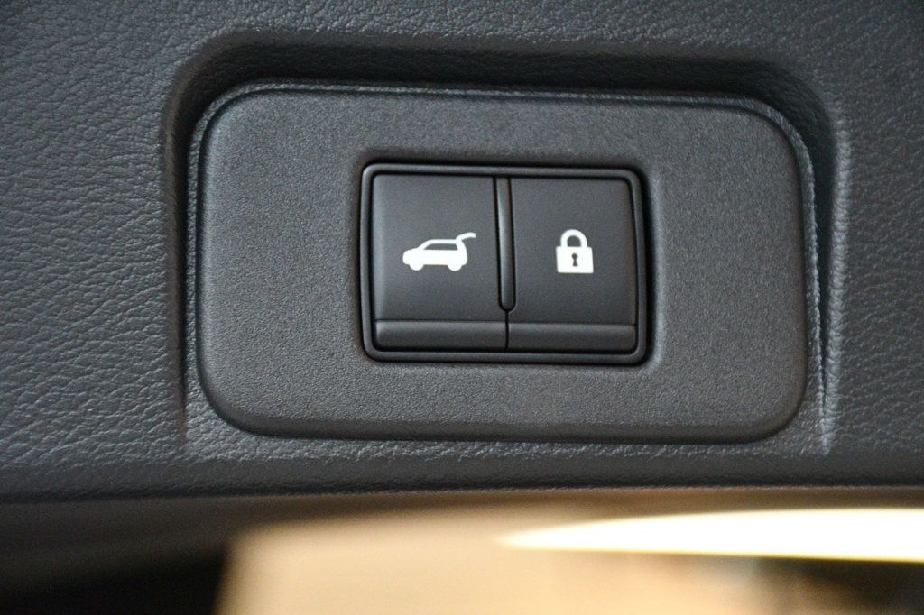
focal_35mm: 112
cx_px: 462
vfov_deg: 12.2
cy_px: 308
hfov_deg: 18.3
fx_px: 2874
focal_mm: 75
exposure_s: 1/60
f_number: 5
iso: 7200
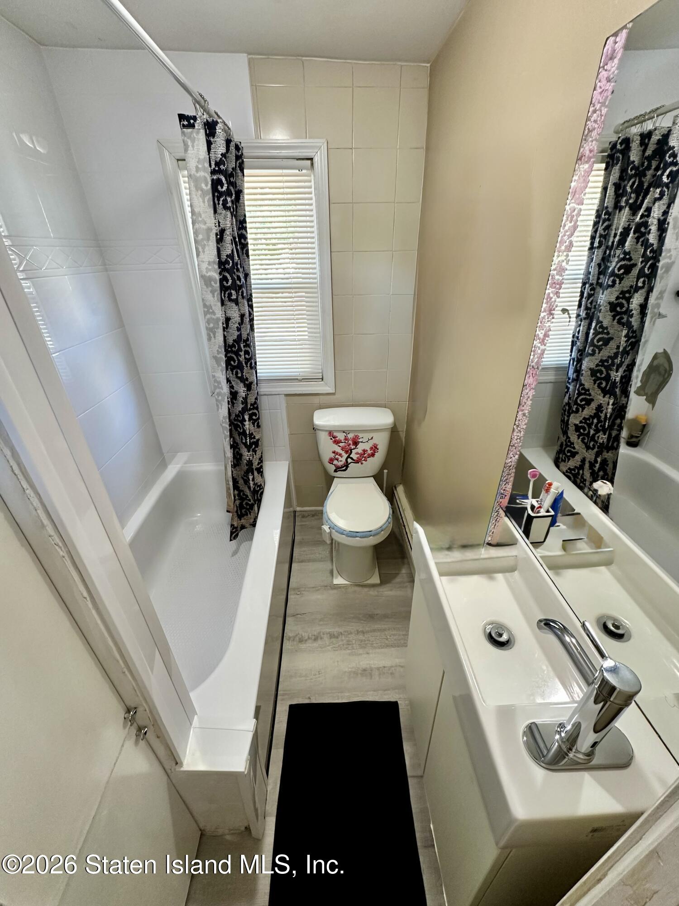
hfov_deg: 85.7
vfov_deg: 102.1
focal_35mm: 14
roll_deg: +1.4
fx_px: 366
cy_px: 453
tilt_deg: -28.4
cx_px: 340
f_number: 2.2
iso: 250
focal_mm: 2.22
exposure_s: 1/60
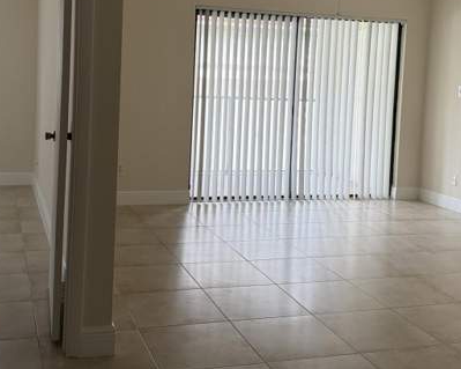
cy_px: 108
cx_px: 205
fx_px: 641
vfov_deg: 31.7
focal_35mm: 47
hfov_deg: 39.5
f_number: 1.78
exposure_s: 1/121
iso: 200
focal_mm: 6.76
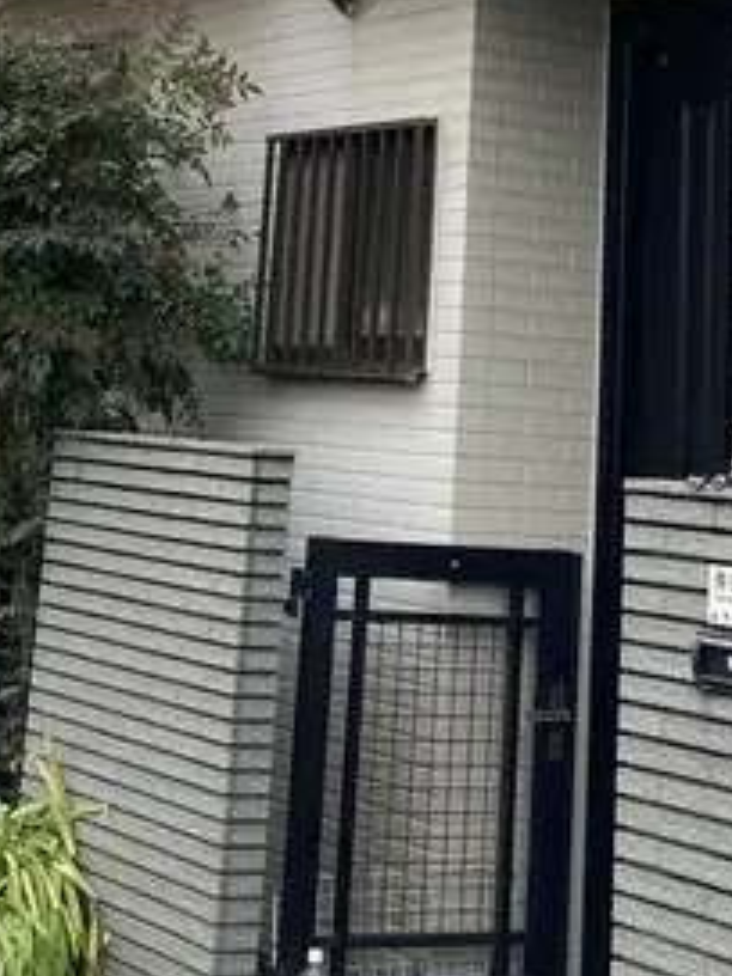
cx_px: 352
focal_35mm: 88
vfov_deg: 20.1
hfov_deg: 16.8
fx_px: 2481
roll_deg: -4.7
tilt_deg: +18.4
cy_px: -348
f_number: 1.8
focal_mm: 3.99
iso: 20
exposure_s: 1/209
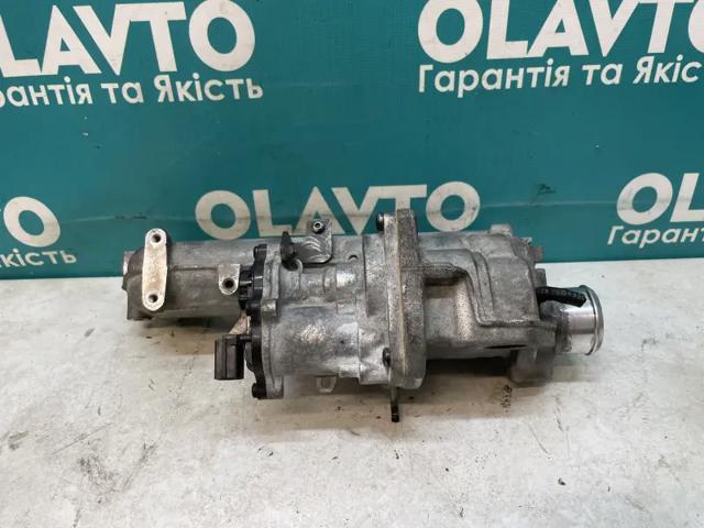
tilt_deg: -31.5
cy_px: 264
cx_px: 352
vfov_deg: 53.1
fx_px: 529
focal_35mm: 26
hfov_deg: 67.3
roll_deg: +3.3
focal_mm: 4.2
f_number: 1.6
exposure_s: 1/100
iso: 100
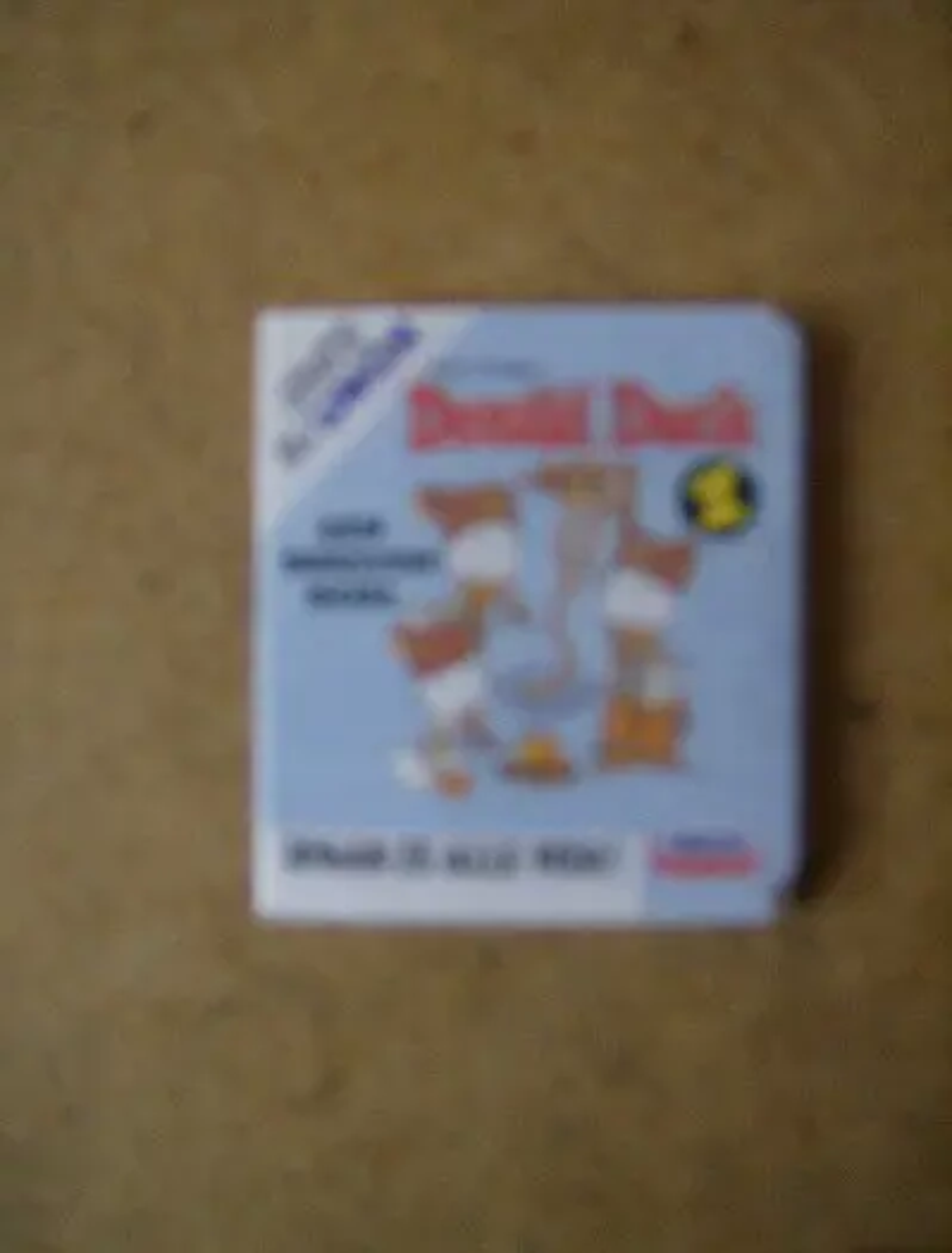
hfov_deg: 40.0
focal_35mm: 36
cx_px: 476
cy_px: 626
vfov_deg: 51.1
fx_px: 1309
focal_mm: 6
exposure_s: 1/139
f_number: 2.8
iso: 100
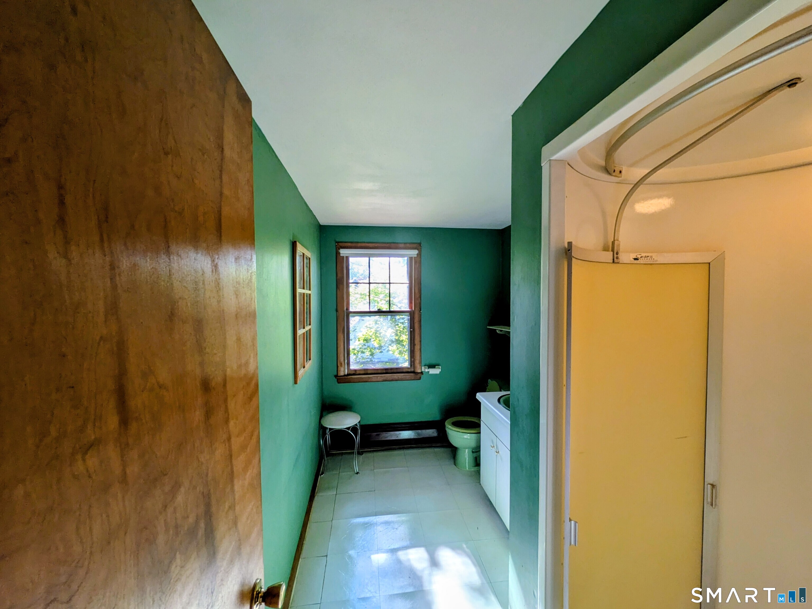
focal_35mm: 14
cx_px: 406
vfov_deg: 85.7
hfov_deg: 102.1
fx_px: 328
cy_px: 304
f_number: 2.2
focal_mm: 1.83
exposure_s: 1/120
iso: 79
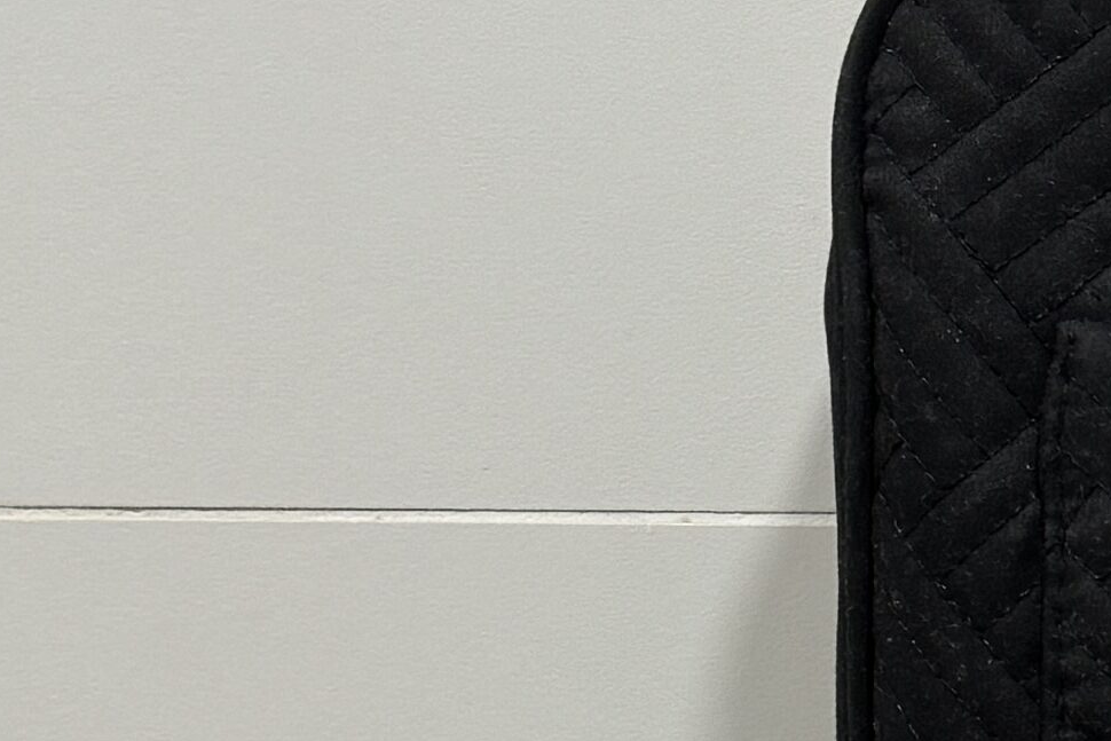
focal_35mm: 147
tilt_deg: -3.0
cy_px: 899
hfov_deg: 12.8
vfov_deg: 9.2
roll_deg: +0.5
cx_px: 1912
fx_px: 4537
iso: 160
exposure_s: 1/50
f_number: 1.78
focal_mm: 6.76
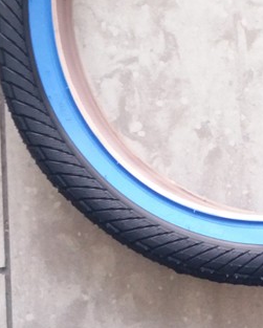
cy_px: -12
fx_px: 651
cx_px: 276
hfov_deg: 21.8
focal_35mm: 67
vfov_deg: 26.5
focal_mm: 3.7
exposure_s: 1/33
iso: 160
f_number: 1.9
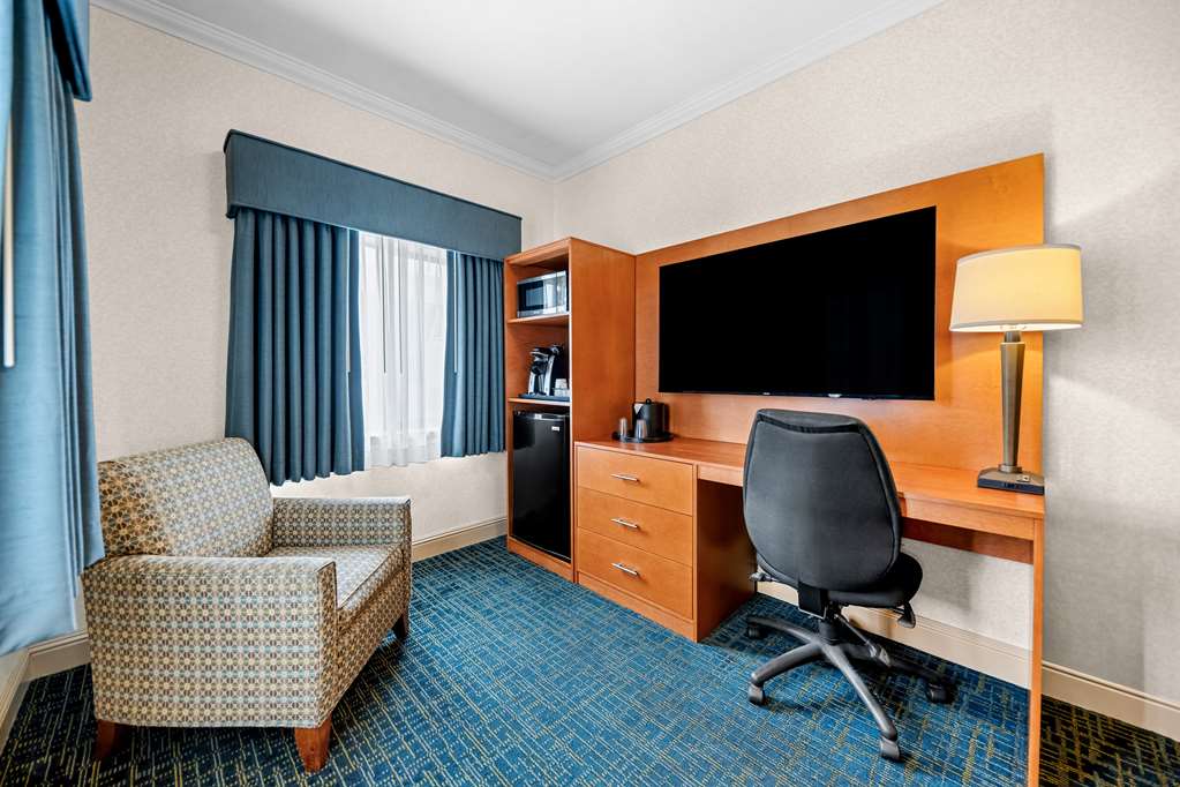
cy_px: 394
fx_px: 393
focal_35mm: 12
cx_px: 590
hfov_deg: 112.6
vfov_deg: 90.0
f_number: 8
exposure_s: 1/10
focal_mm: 12
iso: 800
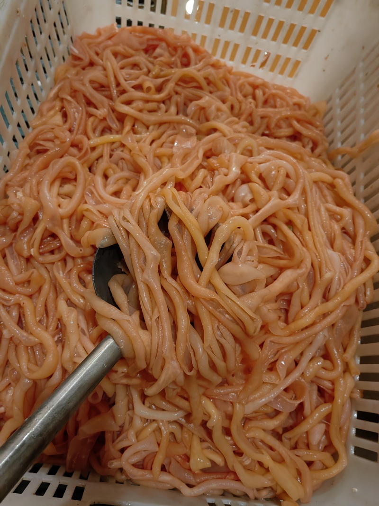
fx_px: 394
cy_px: 253
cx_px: 190
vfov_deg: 65.3
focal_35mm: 27
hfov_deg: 51.3
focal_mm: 5.54
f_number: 1.8
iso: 500
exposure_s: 1/100
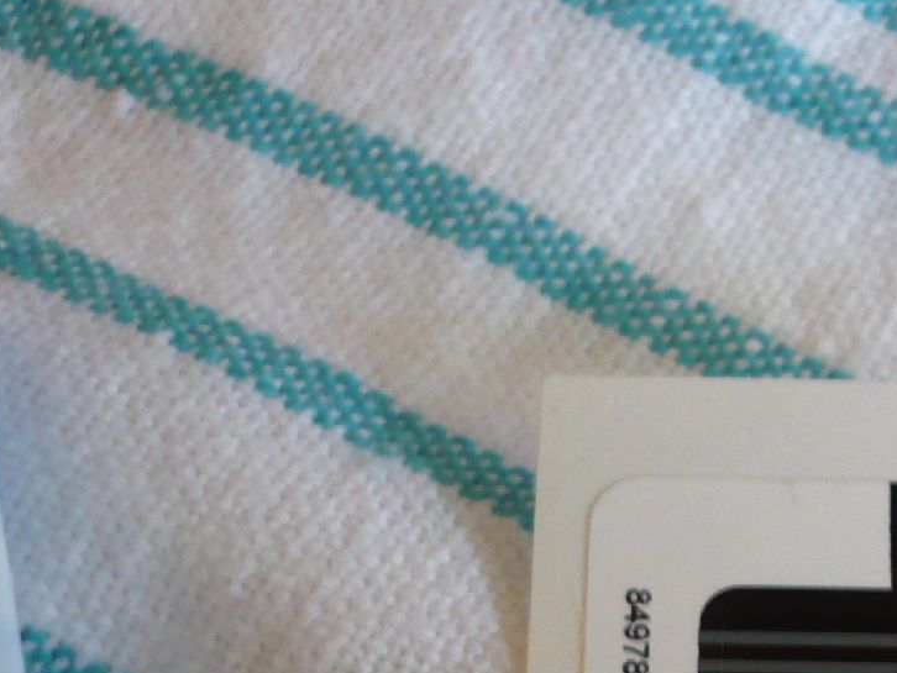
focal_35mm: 95
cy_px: 843
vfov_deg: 15.0
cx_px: 932
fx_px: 2463
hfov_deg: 19.9
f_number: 2.8
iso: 200
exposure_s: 1/30
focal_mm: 5.8
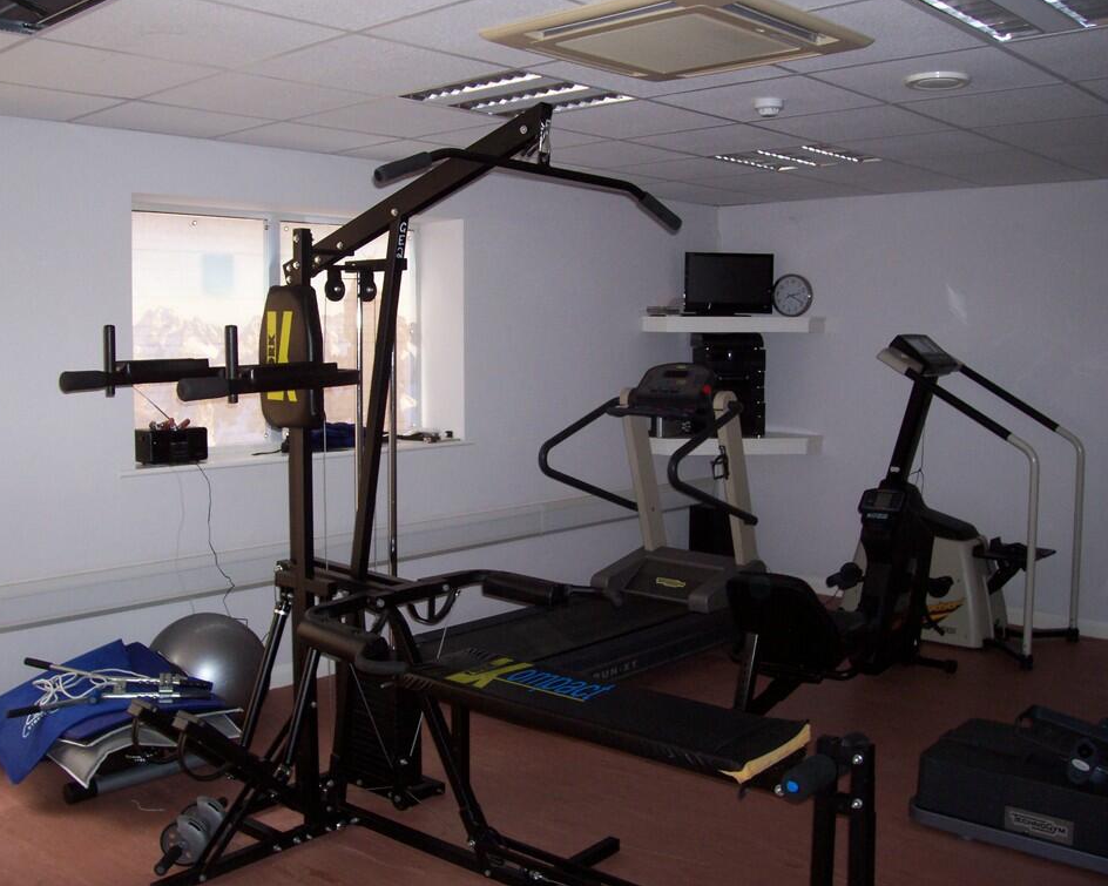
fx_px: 1180
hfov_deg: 50.3
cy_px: 437
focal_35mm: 36
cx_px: 545
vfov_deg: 41.1
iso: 80
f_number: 2.7
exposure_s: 1/64
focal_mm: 5.6
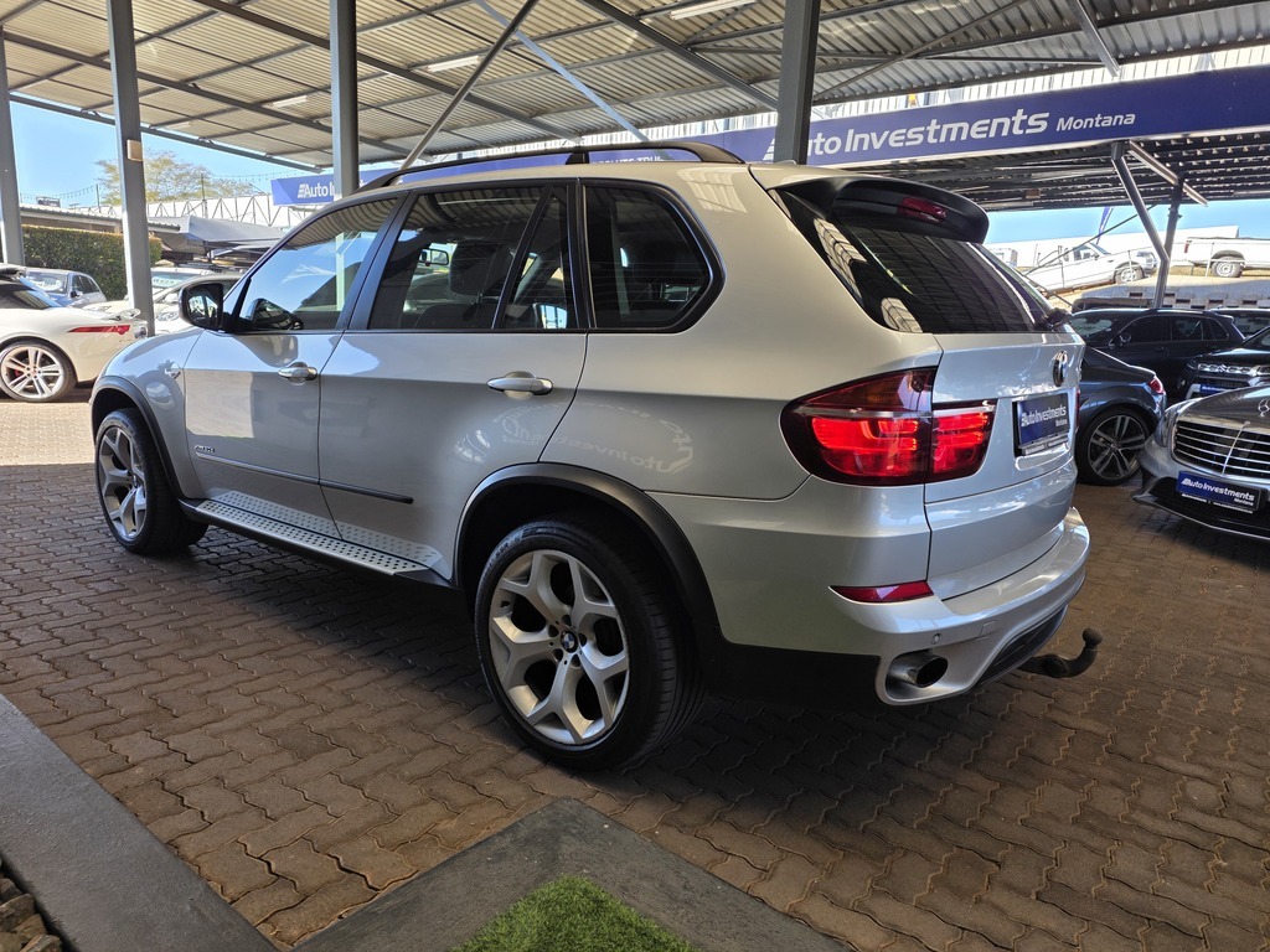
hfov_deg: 73.9
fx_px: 844
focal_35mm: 23
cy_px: 476
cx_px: 635
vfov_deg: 58.9
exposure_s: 1/180
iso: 32
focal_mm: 6.25
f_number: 1.7
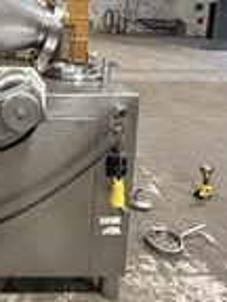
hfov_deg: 33.7
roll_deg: -1.0
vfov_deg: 45.8
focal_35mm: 39
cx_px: 0
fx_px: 341
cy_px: 67
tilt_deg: -7.5
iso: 640
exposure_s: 1/60
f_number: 2.2
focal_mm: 2.22
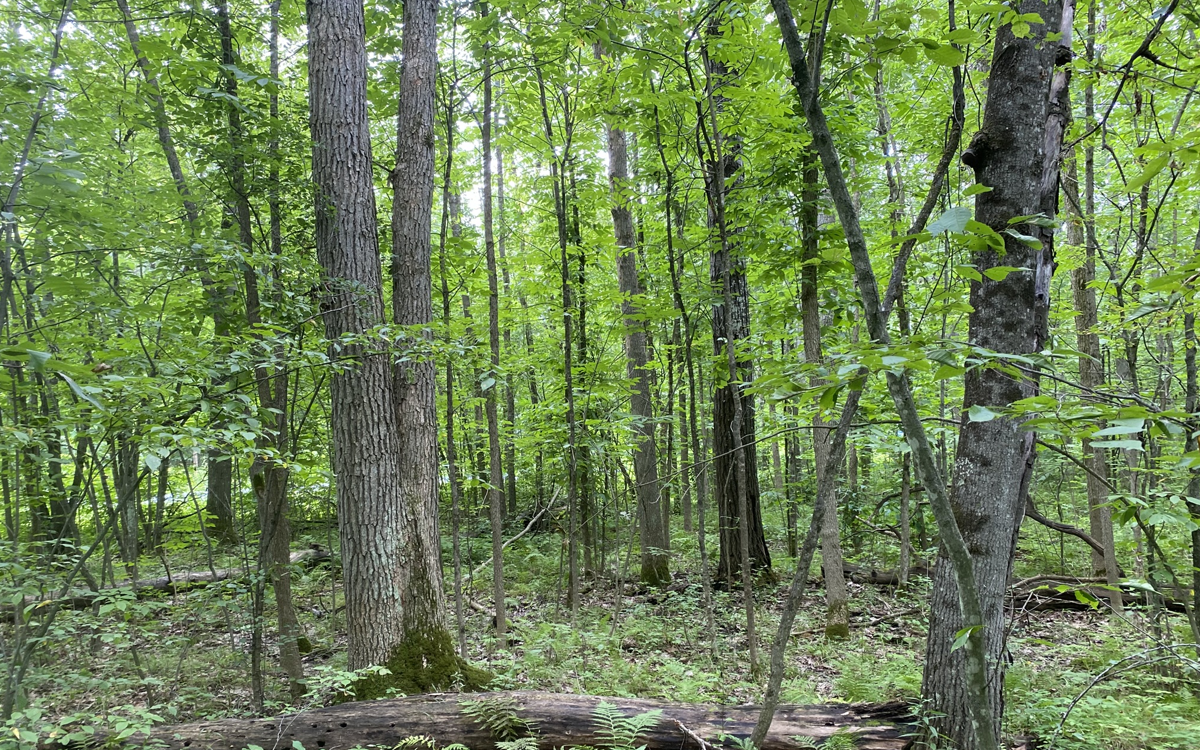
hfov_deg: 66.5
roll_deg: +2.2
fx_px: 916
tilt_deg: -0.4
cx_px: 598
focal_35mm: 28
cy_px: 456
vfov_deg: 44.3
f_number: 1.8
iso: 125
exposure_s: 1/117
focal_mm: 4.25
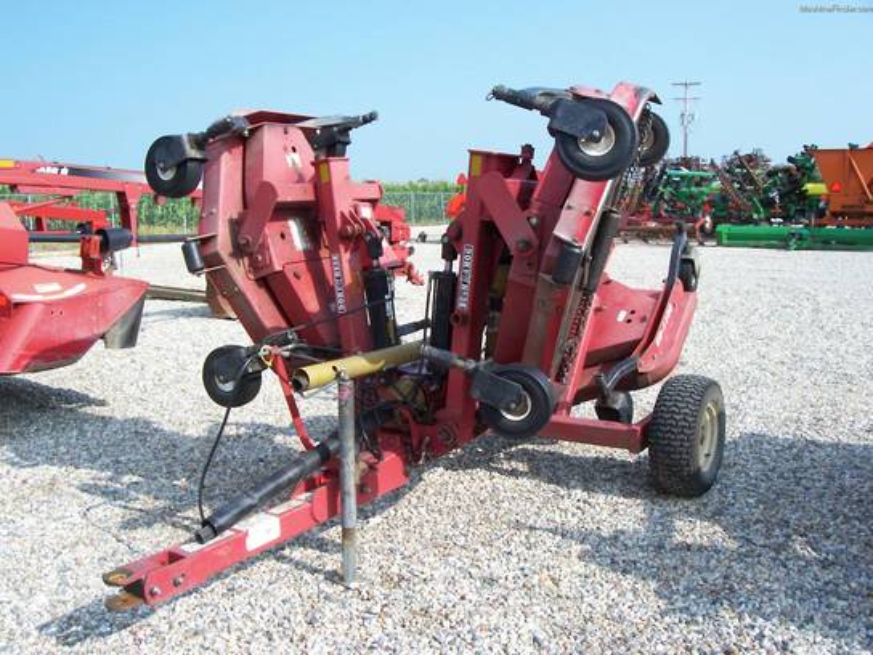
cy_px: 328
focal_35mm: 34
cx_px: 436
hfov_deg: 54.0
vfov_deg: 41.8
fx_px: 857
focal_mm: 5.6
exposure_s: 1/312
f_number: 5.1
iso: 80
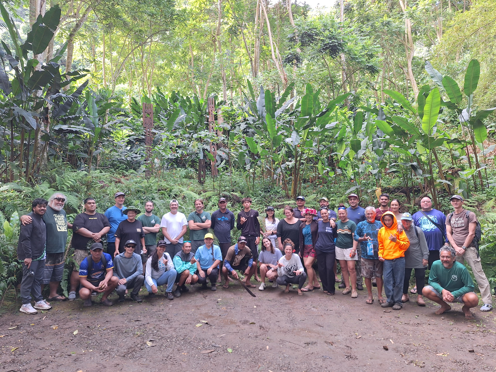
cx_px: 248
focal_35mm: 23
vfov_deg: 58.9
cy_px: 186
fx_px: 330
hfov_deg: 73.9
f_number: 1.8
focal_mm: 5.54
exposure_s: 1/100
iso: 50
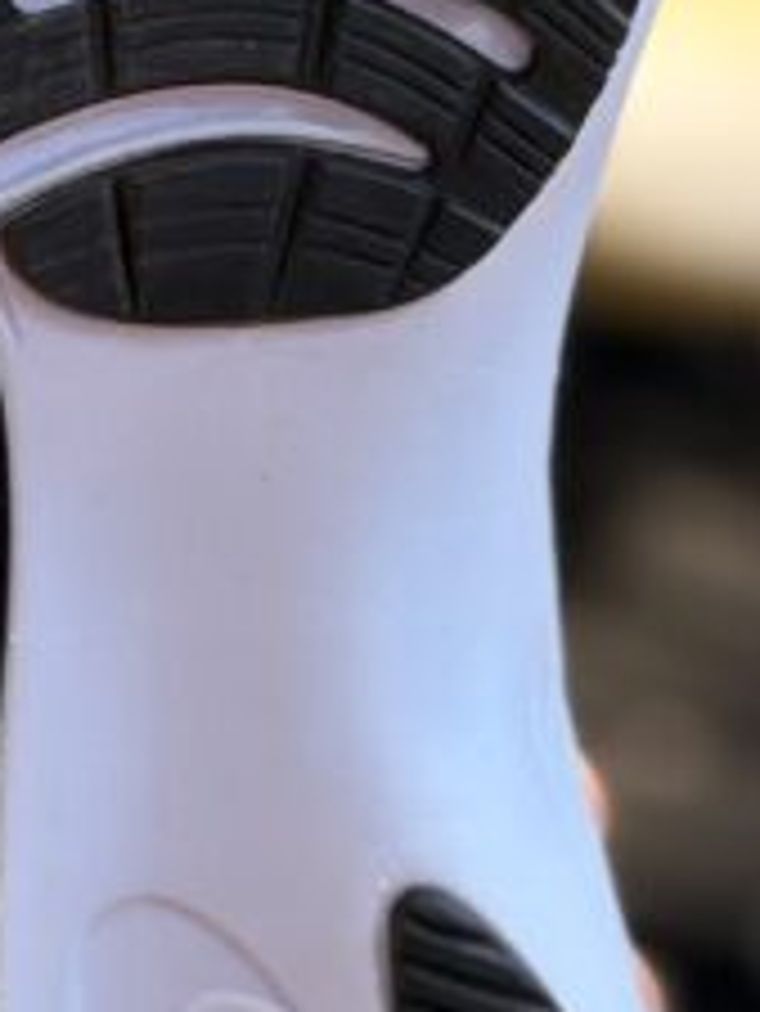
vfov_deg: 9.9
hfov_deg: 7.5
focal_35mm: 199
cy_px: 421
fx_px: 5820
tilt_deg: -9.2
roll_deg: +3.0
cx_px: 108
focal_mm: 6.76
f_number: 1.78
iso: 100
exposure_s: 1/100
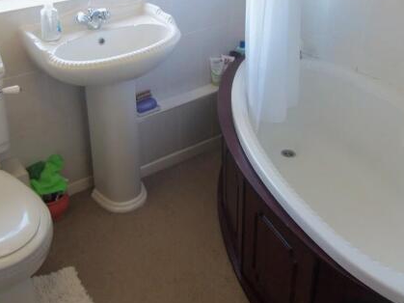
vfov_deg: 36.6
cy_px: 118
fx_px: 455
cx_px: 184
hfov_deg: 47.8
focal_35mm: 39
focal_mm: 5.1
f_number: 3.9
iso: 200
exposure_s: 1/40
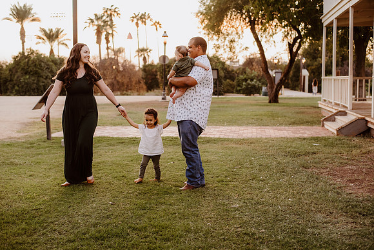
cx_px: 187
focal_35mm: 50
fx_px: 520
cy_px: 125
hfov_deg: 39.6
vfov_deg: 27.0
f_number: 3.2
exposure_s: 1/200
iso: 1000
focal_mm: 50
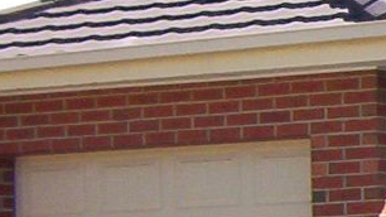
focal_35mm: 210
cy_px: 194
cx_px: 965
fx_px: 2149
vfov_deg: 5.8
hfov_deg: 9.1
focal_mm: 5.54
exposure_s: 1/423
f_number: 5.24
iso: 100
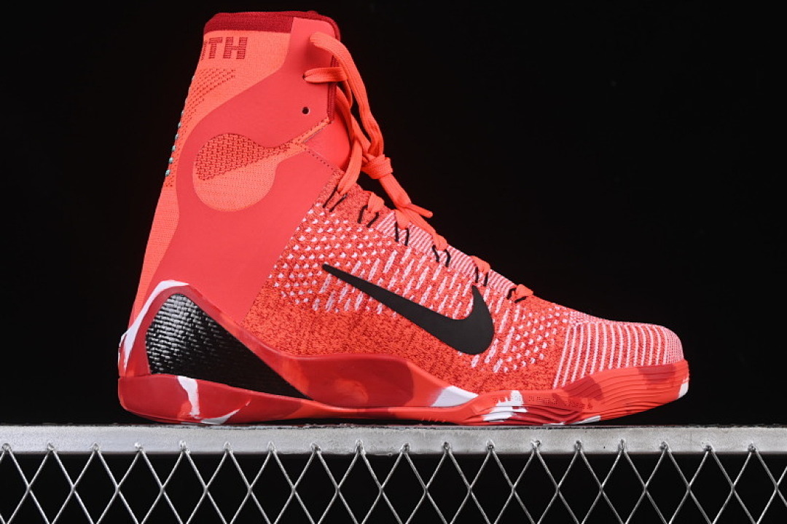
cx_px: 394
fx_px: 1639
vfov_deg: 18.2
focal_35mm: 75
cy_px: 262
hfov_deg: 27.0
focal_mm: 50
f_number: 8
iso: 160
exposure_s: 1/80
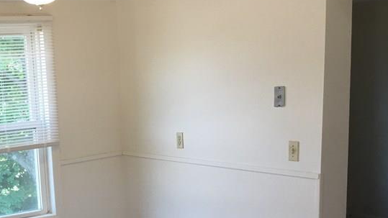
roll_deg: +3.9
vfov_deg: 19.6
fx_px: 617
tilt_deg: -9.4
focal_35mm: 60
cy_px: 208
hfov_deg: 34.0
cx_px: 87
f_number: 2.2
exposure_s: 1/30
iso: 32
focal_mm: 4.15
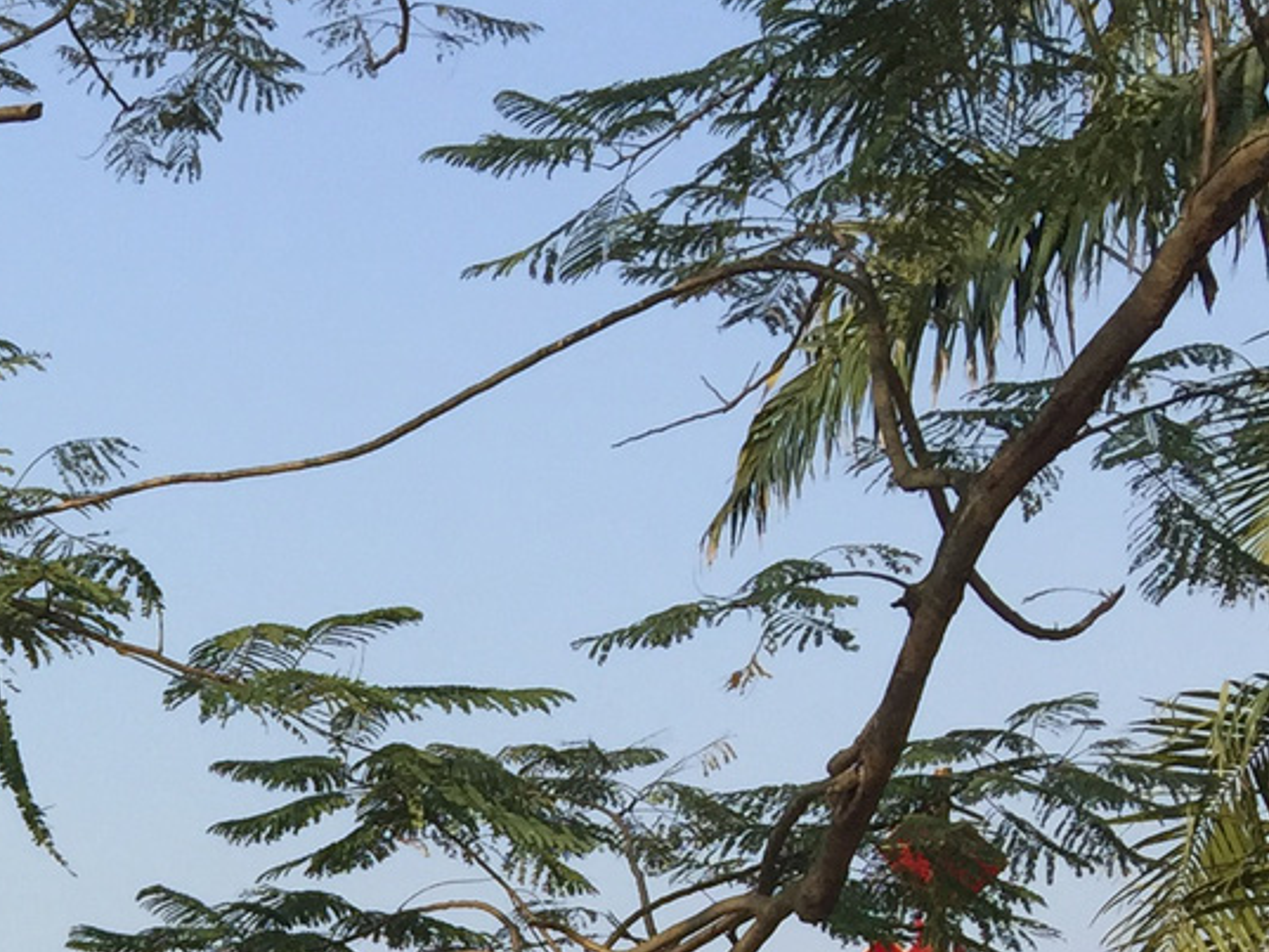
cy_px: 1552
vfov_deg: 12.8
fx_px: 3960
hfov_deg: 16.8
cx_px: -546
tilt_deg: +0.4
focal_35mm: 108
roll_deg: -4.1
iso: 32
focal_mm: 4.15
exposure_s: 1/1130
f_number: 2.2
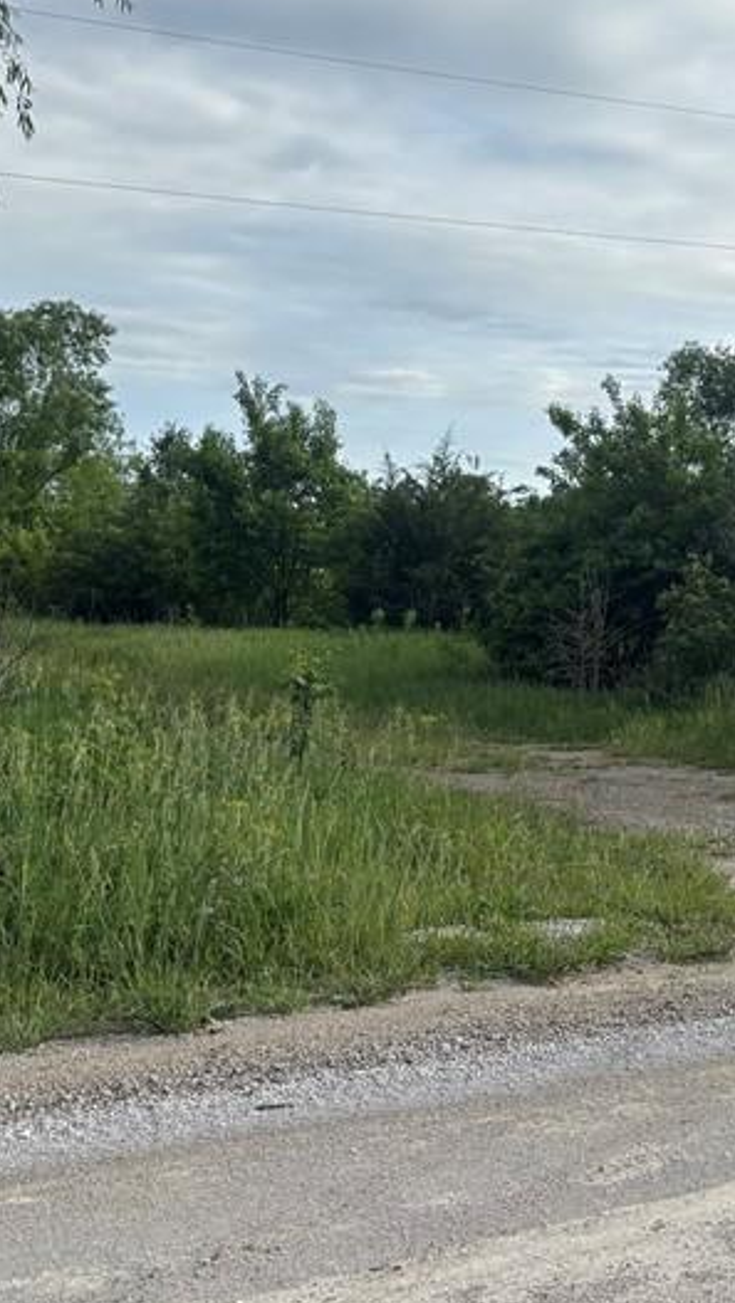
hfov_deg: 19.7
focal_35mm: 55
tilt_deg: +1.7
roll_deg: -1.5
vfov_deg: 37.6
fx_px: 1903
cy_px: 490
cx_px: 1022
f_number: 1.6
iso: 50
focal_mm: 5.96
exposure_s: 1/2933
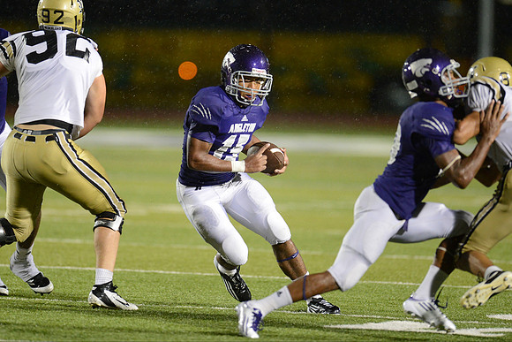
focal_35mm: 400
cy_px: 171
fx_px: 5690
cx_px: 256
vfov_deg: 3.4
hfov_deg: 5.2
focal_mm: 400
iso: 5000
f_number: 2.8
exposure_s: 1/1000
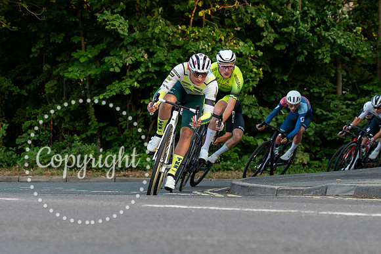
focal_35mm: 157
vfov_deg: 8.7
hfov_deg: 13.1
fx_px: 1663
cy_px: 186
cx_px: 183
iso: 1000
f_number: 3.5
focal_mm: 70
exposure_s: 1/800
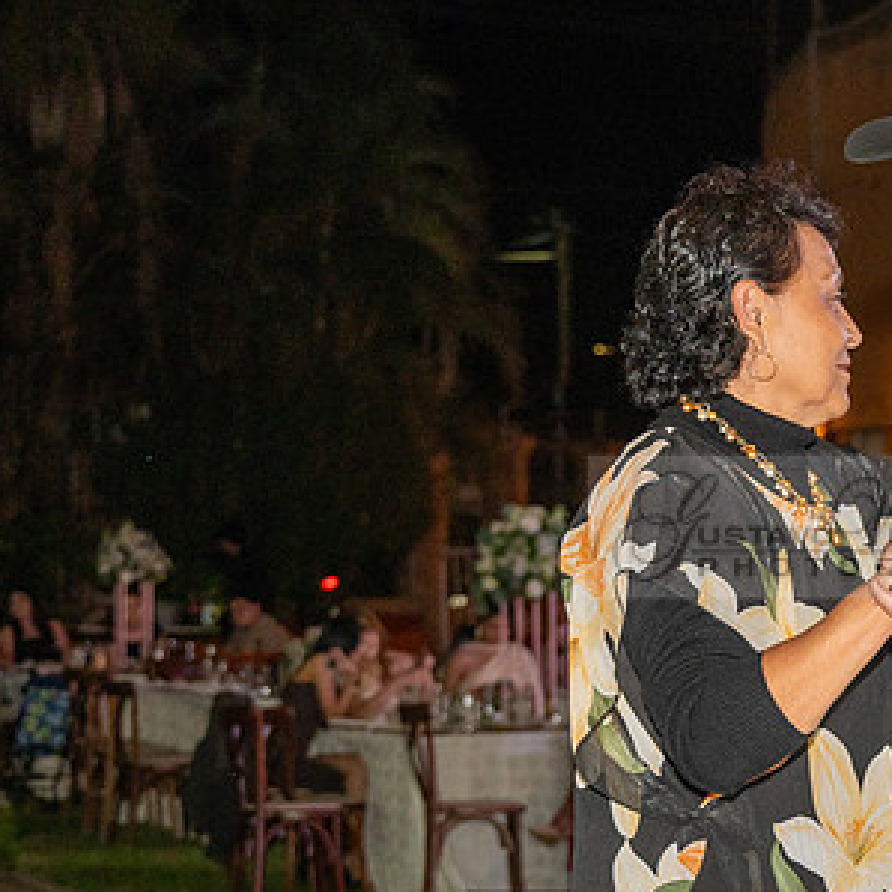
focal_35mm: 109
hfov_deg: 15.7
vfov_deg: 16.0
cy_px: 527
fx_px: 3178
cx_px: 847
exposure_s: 1/200
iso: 2000
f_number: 6
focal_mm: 66
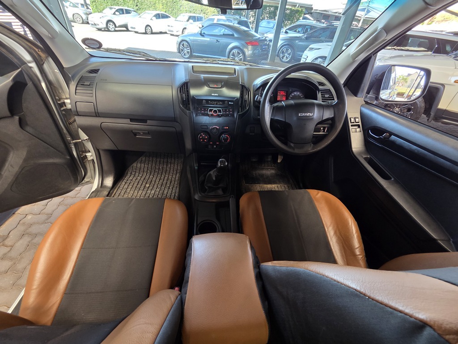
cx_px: 229
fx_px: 172
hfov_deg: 106.2
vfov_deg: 89.9
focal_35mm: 13
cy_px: 172
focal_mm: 2.2
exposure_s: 1/50
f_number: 2.2
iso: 250
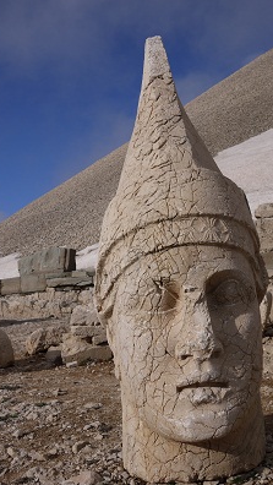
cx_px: 165
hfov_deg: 27.1
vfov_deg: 46.4
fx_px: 566
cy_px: 242
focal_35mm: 44
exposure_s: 1/3200
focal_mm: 20
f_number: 4
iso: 100
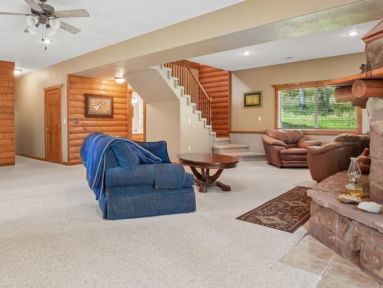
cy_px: 135
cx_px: 131
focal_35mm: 23
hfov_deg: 72.7
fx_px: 251
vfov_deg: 59.5
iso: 500
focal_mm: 11
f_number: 8
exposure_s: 1/10
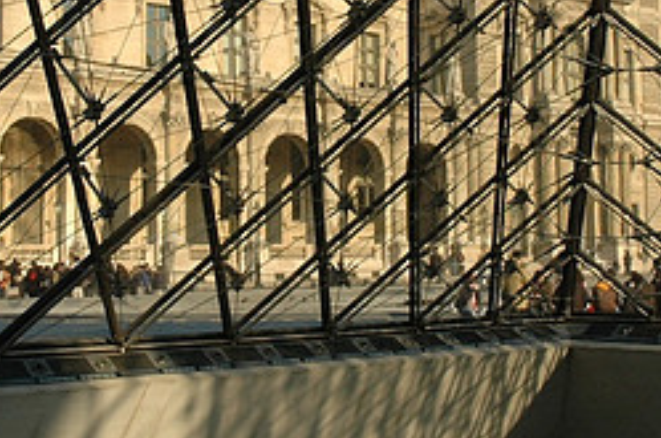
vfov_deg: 17.6
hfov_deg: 26.4
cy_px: 123
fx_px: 1411
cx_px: 305
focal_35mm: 77
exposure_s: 1/400
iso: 400
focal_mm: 22
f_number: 10
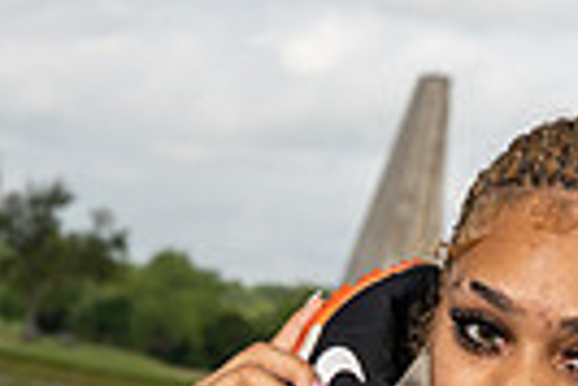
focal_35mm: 193
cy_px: 902
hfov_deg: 10.6
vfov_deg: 6.8
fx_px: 3102
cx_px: 404
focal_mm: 57
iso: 100
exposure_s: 1/250
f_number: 8
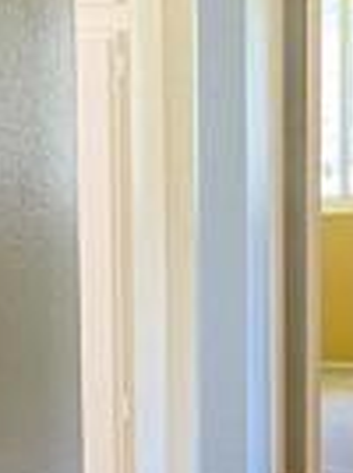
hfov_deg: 7.4
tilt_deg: -5.5
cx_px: 360
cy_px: 438
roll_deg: +0.6
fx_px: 2714
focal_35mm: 199
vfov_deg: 9.9
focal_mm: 4.25
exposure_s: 1/60
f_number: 1.8
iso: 80
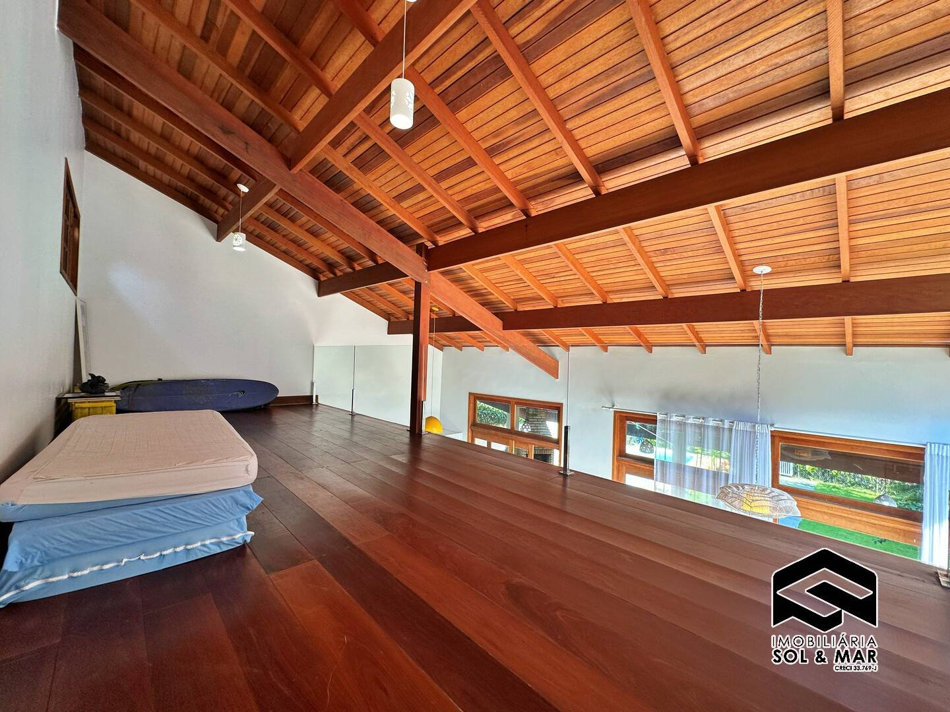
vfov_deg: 85.7
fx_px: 384
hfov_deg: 102.1
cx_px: 475
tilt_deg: +0.3
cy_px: 356
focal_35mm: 14
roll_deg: -2.0
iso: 64
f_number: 2.2
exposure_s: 1/120
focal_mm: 2.22
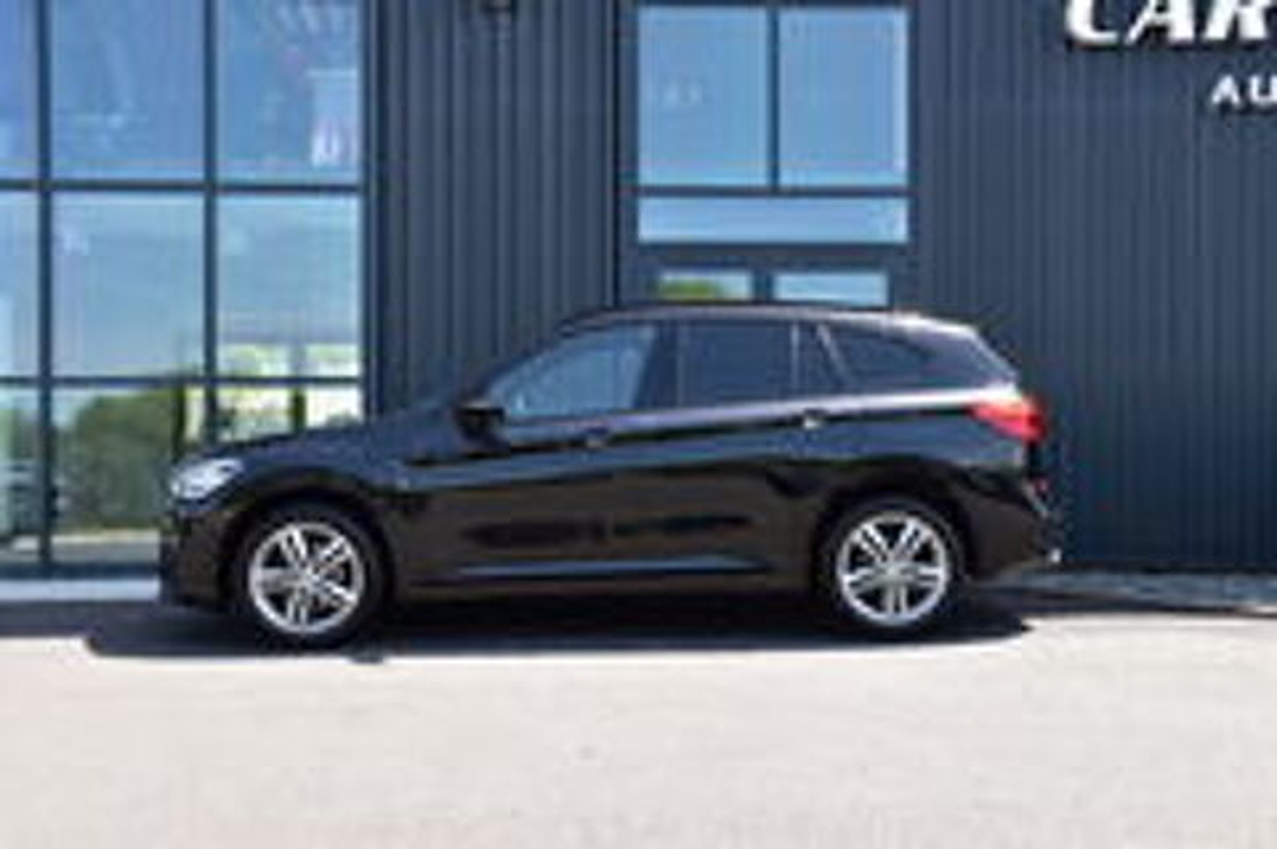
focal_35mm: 39
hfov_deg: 49.6
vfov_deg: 34.1
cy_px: 424
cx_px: 638
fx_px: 1382
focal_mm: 26
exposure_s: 1/160
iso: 400
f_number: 9
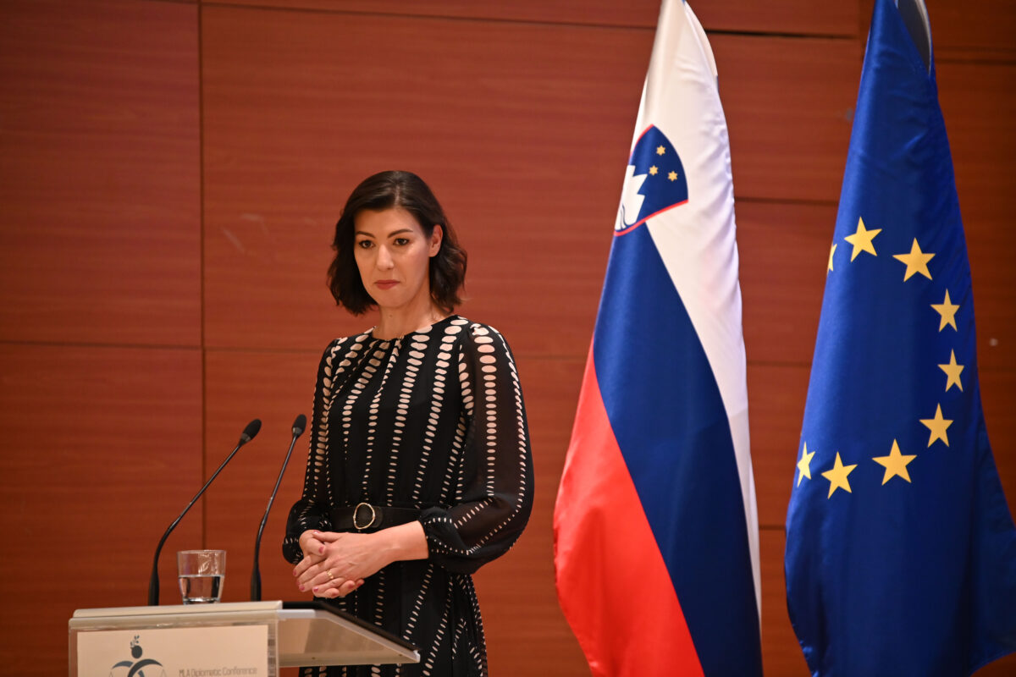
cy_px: 338
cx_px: 508
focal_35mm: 200
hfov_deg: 10.3
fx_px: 5644
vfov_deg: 6.9
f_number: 3.2
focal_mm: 200
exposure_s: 1/100
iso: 3200
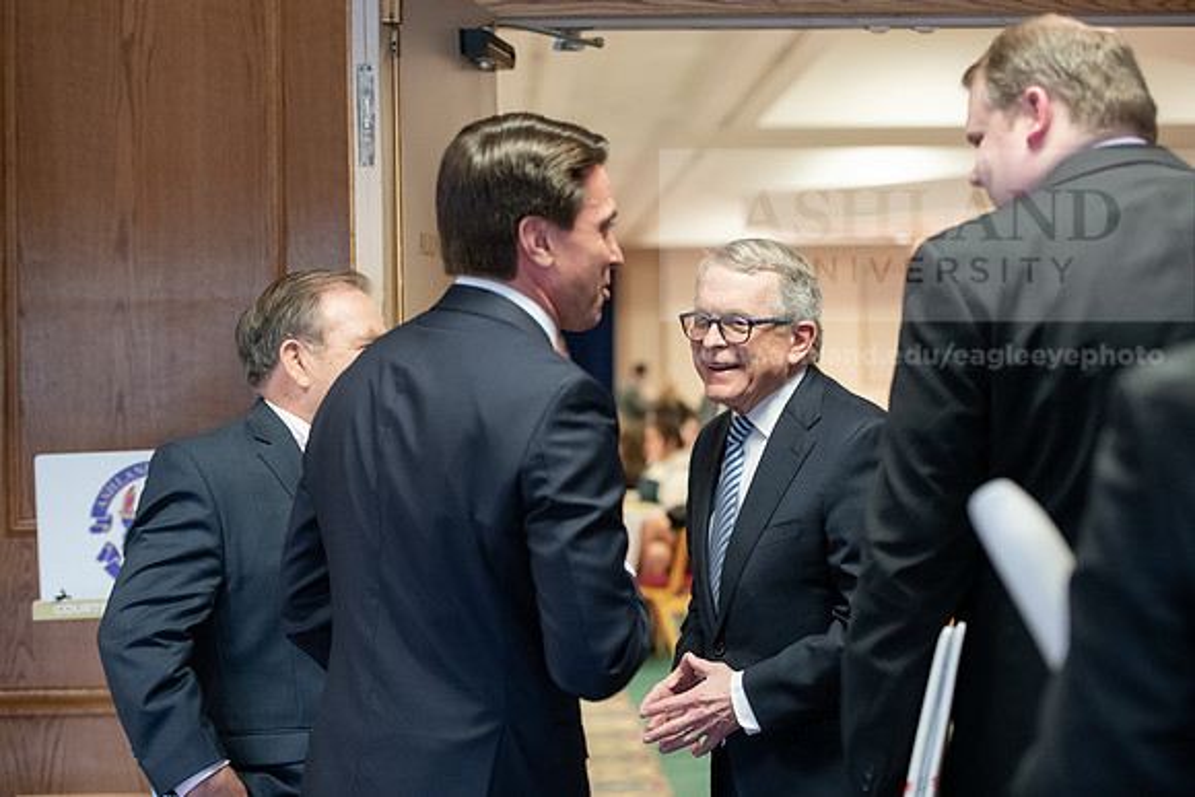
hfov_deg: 28.8
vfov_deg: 19.5
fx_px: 2324
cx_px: 598
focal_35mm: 70
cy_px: 398
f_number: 3.2
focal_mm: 70
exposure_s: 1/200
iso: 4000
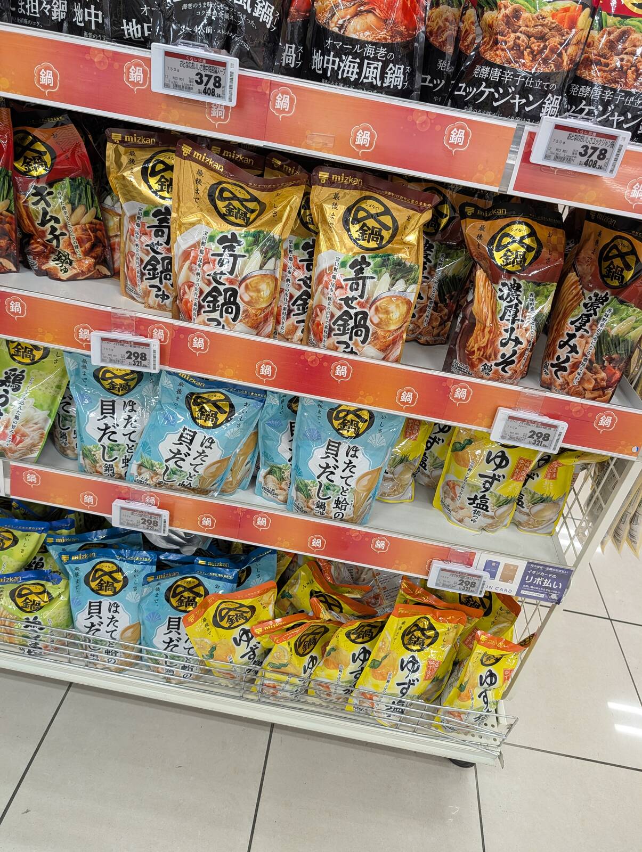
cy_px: 426
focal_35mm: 24
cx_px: 321
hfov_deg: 56.9
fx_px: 592
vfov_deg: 71.5
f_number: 1.68
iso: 165
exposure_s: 1/88.4
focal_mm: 6.9
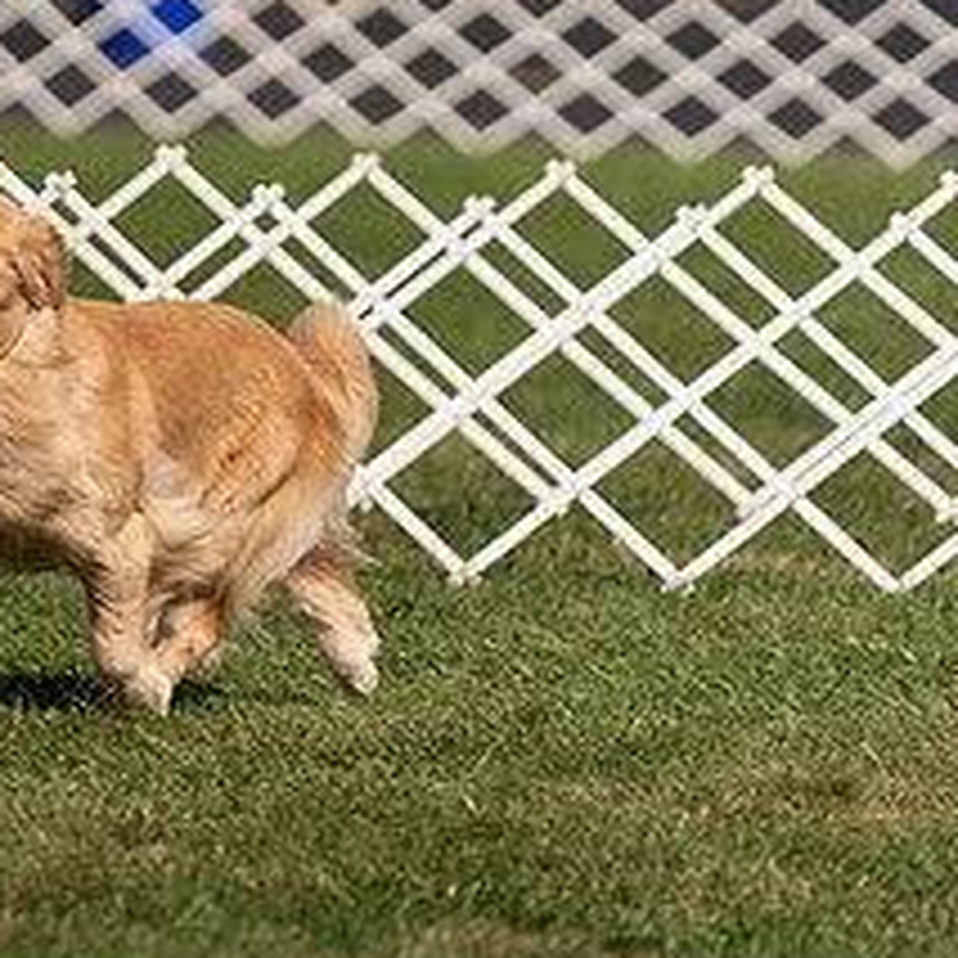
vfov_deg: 3.3
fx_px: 16845
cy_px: 18
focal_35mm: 538
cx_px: -218
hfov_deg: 3.3
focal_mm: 200
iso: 100
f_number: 3.2
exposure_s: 1/2500
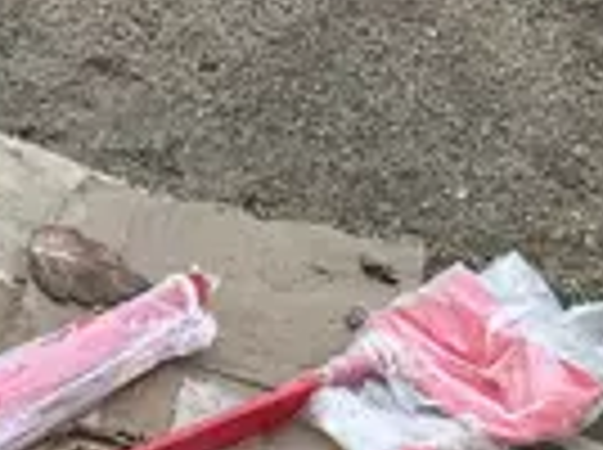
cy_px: 814
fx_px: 2417
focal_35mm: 139
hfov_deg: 13.1
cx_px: -428
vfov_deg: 10.0
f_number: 1.8
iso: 20
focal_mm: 3
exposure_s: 1/122
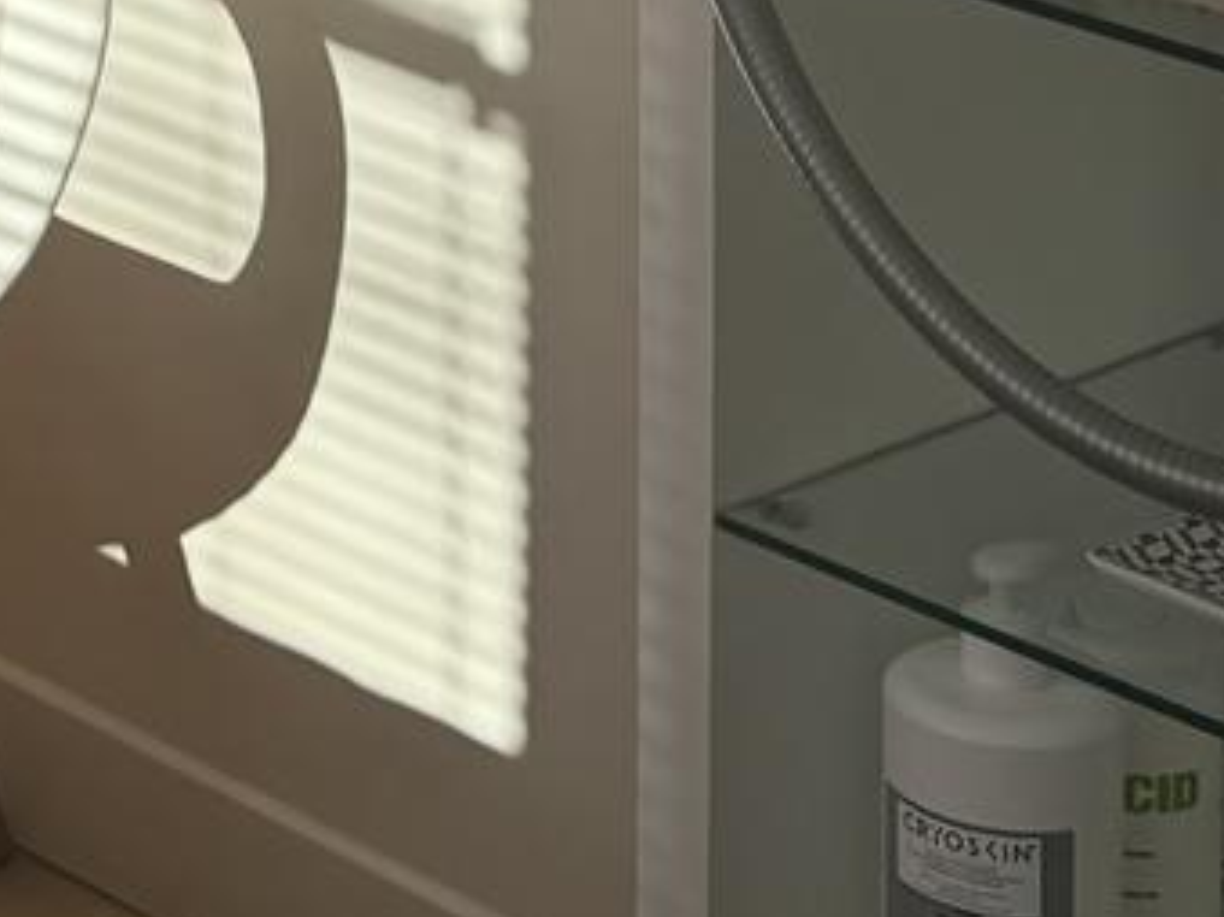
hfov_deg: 13.7
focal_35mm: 136
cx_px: -599
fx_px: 4807
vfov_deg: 9.8
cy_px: -1195
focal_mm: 6.76
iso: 80
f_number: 1.78
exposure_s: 1/1949
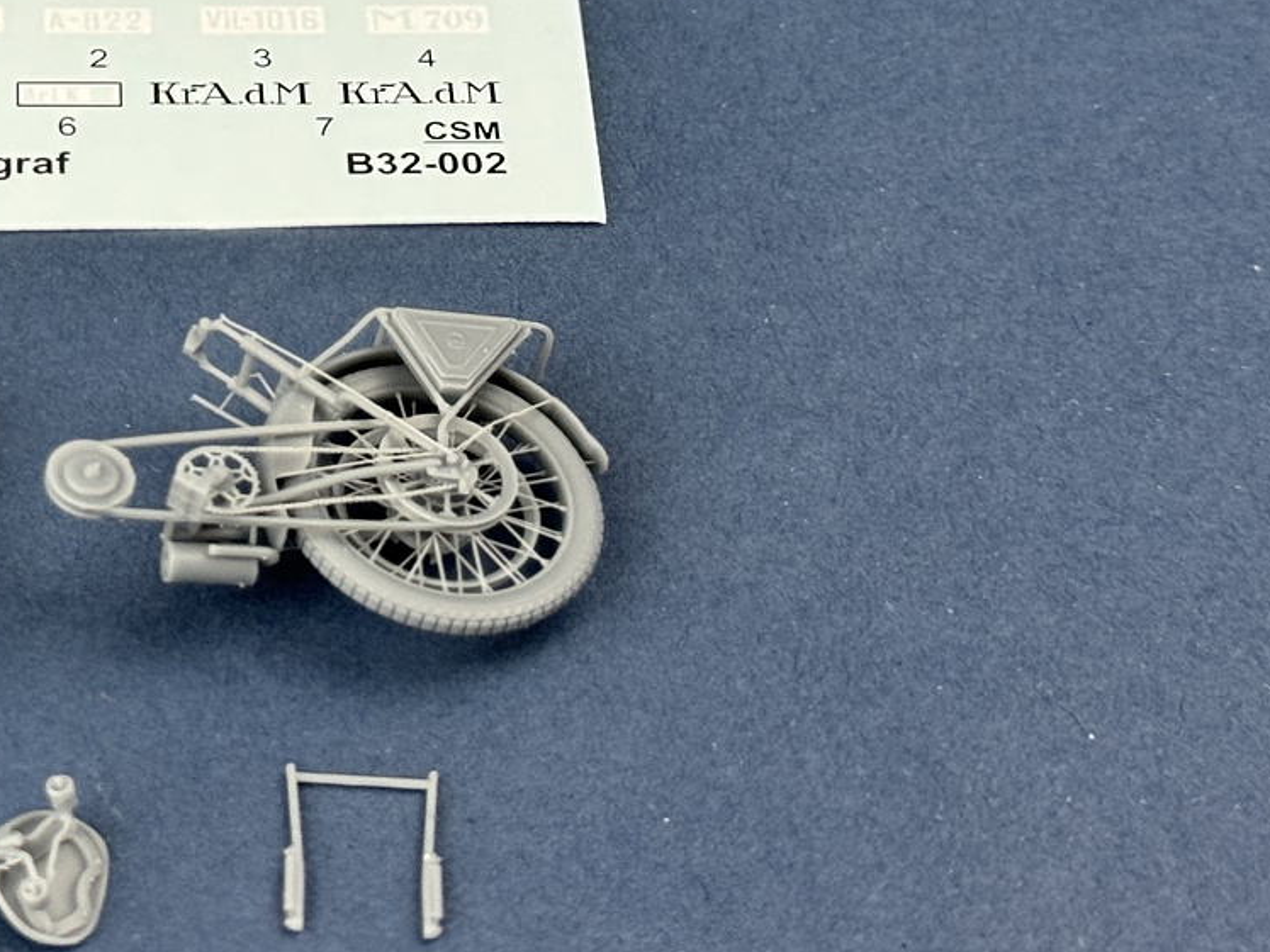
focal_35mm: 122
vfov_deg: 12.0
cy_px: -91
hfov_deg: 15.7
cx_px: -93
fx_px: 4476
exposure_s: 1/100
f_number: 1.78
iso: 100
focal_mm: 6.86
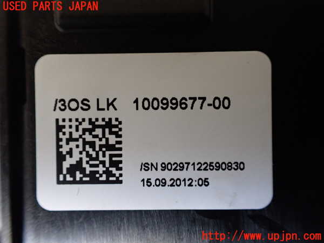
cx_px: 162
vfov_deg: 46.8
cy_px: 122
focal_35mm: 30
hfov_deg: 60.0
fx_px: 281
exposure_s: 1/125
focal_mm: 5.4
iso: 500
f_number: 2.3
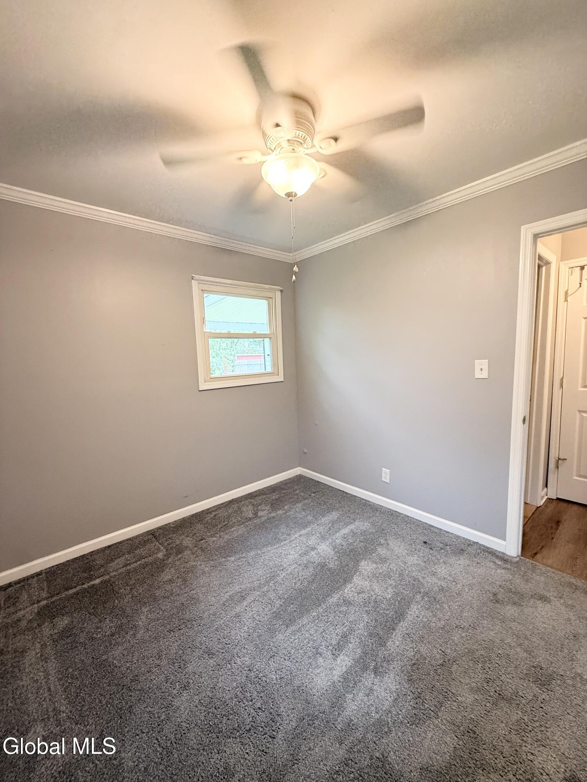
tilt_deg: -5.4
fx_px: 317
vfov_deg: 102.1
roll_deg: +2.0
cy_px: 391
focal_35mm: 14
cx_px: 294
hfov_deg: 85.7
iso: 320
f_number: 2.2
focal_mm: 2.22
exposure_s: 1/60
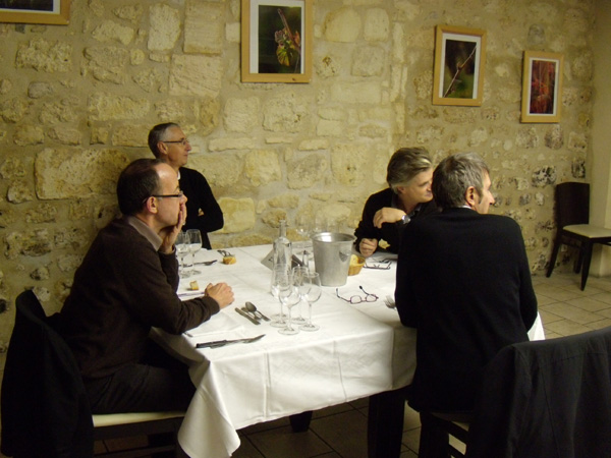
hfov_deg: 51.4
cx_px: 306
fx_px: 635
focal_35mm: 36
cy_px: 229
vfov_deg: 39.7
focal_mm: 6.4
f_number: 3.6
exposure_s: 1/40
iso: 400
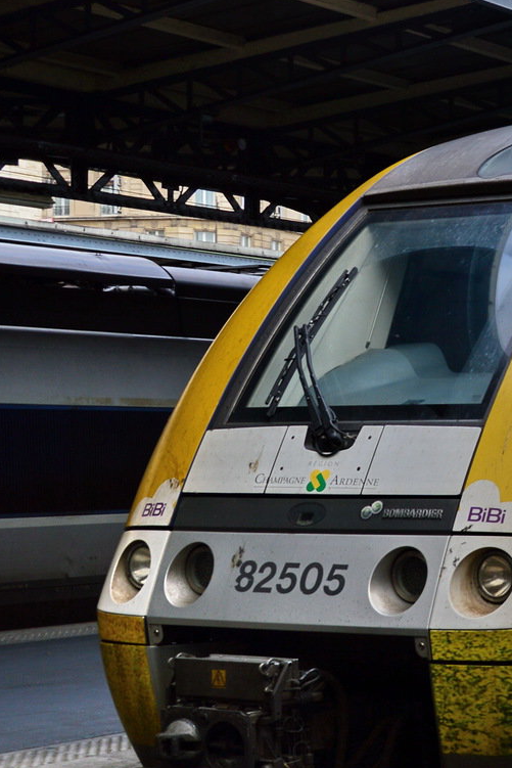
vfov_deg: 22.1
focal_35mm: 92
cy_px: 427
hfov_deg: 13.7
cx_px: 831
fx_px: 1962
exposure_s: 1/80
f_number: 5
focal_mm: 24
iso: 100
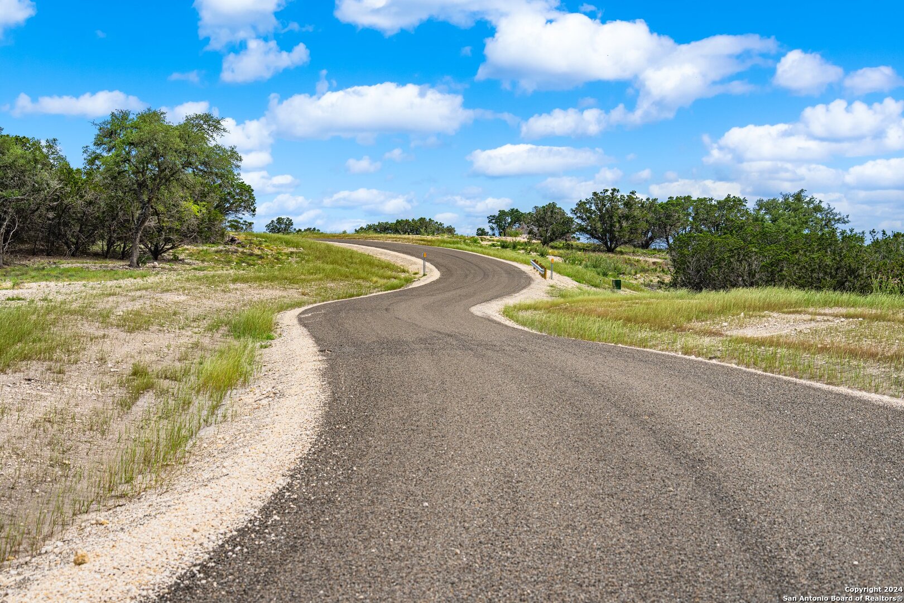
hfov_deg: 28.8
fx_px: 1758
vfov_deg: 19.5
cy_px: 302
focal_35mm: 70
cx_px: 452
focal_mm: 70
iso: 125
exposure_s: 1/500
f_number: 7.1
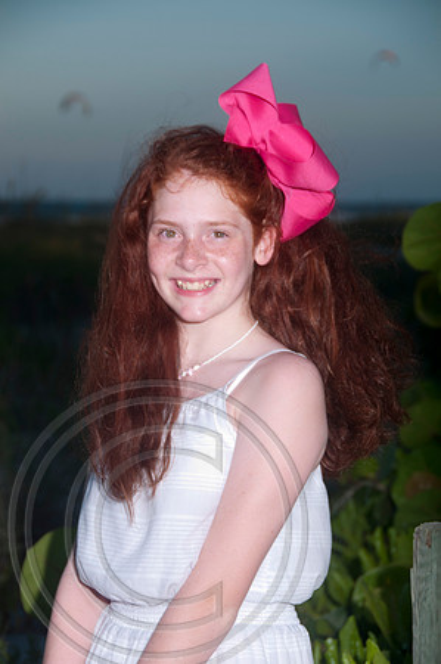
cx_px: 220
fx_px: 2486
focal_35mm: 135
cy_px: 332
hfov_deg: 10.1
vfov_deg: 15.2
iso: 100
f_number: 7.1
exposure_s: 1/250
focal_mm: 90
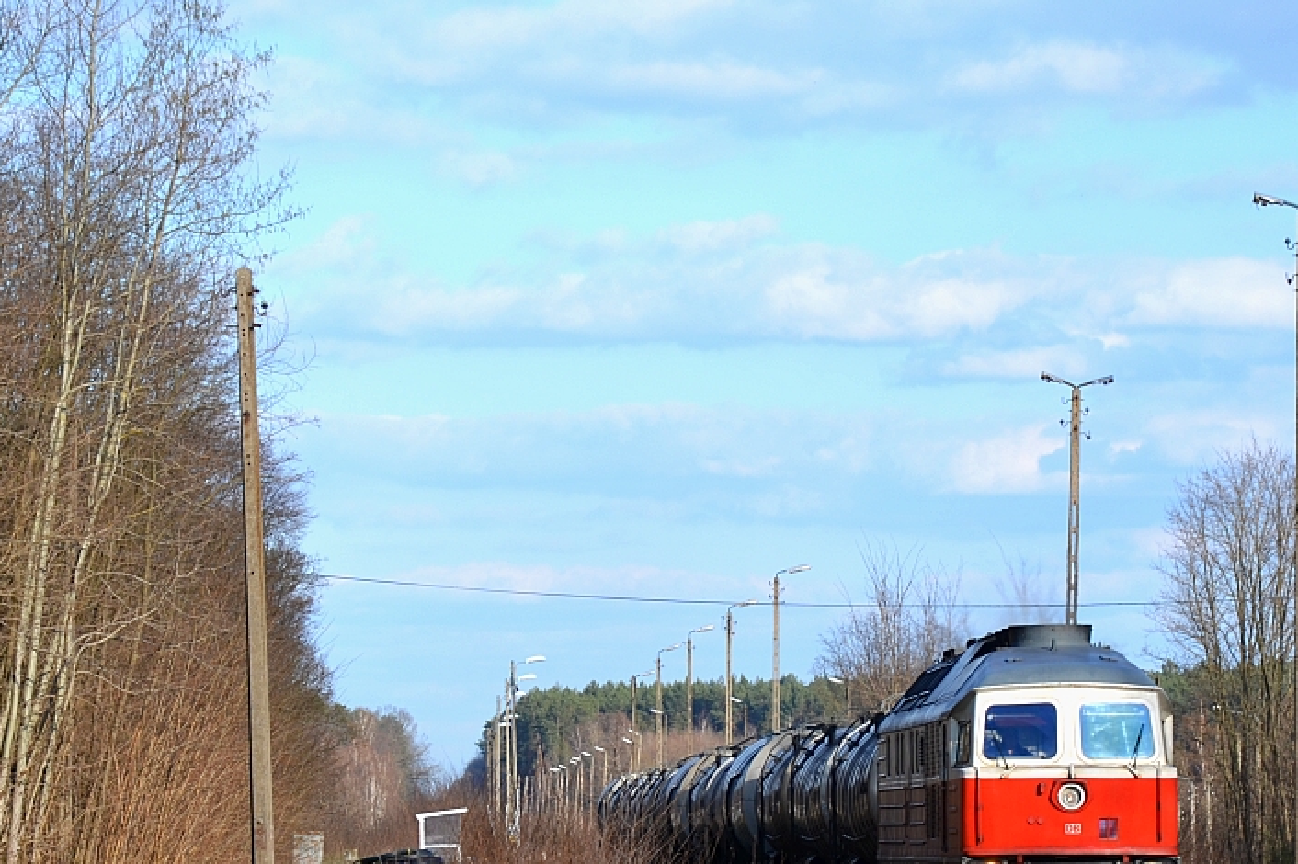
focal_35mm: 217
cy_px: 584
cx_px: 700
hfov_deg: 9.5
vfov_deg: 6.3
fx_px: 7815
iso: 100
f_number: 8
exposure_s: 1/250
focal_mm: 85
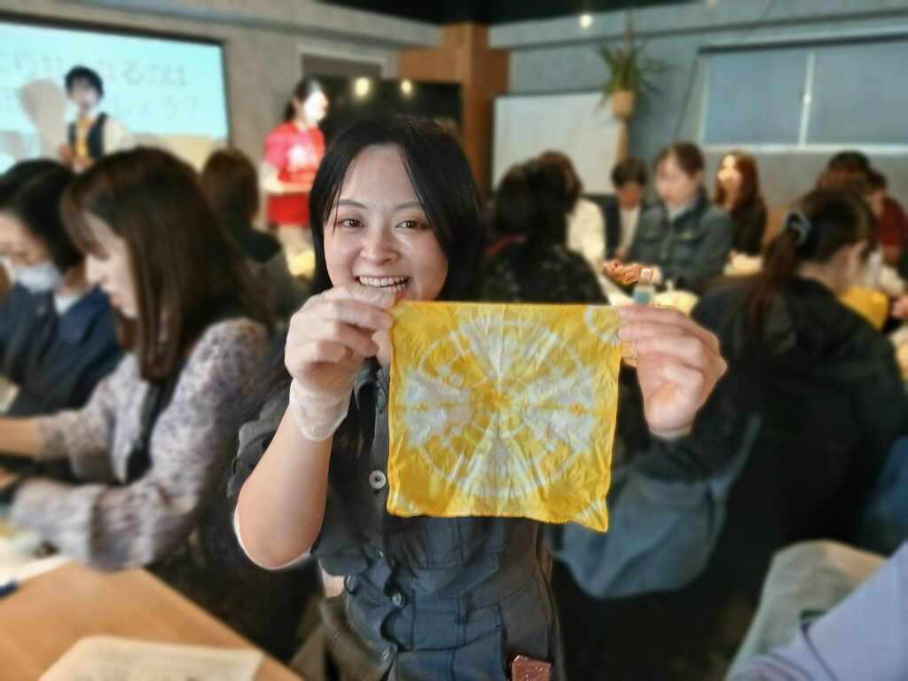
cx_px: 454
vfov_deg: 53.1
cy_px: 340
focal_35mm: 26
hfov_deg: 67.3
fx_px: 682
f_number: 1.8
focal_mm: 3.86
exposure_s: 1/33.3
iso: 250
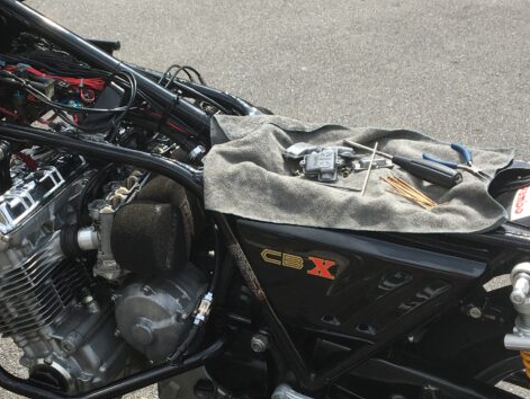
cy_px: 152
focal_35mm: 63
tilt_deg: -26.9
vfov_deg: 23.3
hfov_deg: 30.6
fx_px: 965
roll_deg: +2.1
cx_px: 206
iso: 25
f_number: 2.2
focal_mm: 4.15
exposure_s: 1/754
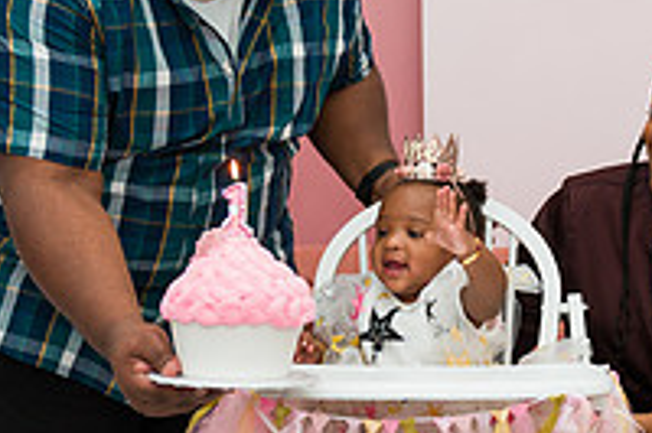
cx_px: 443
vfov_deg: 15.2
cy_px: 267
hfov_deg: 22.5
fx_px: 1629
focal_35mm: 90
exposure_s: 1/200
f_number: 3.2
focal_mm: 31
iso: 800
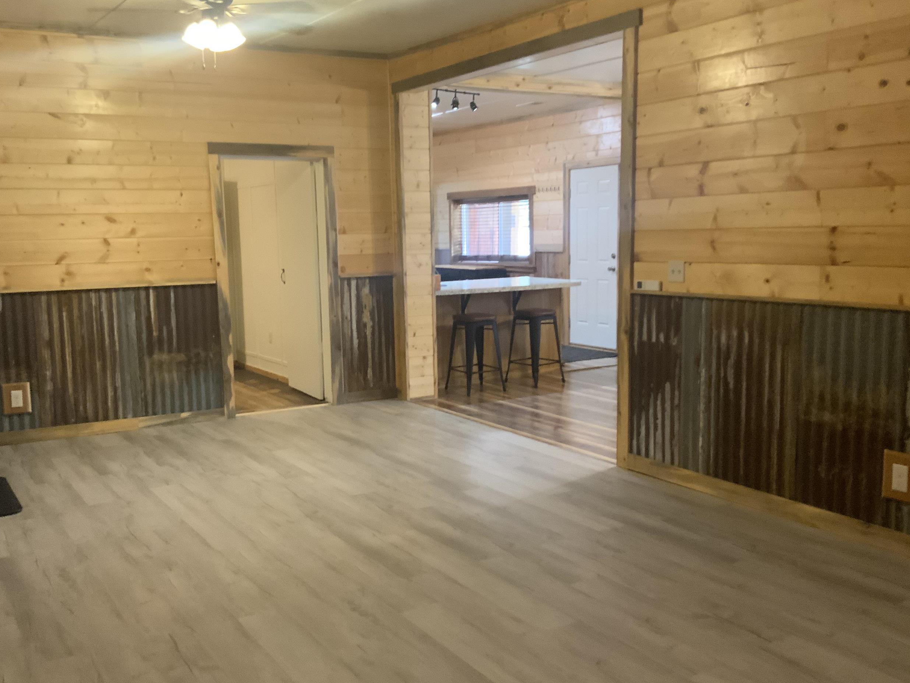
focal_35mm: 36
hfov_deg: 51.3
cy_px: 350
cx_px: 418
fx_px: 946
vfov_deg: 39.7
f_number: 1.8
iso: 200
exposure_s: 1/40
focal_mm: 3
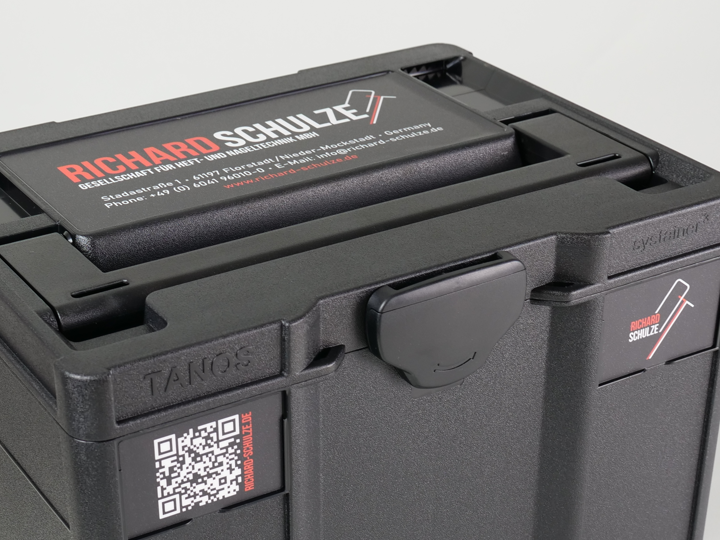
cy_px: 434
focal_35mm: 76
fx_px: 1581
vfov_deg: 19.2
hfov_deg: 25.6
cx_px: 288
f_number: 4
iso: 160
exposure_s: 1/13
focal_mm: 19
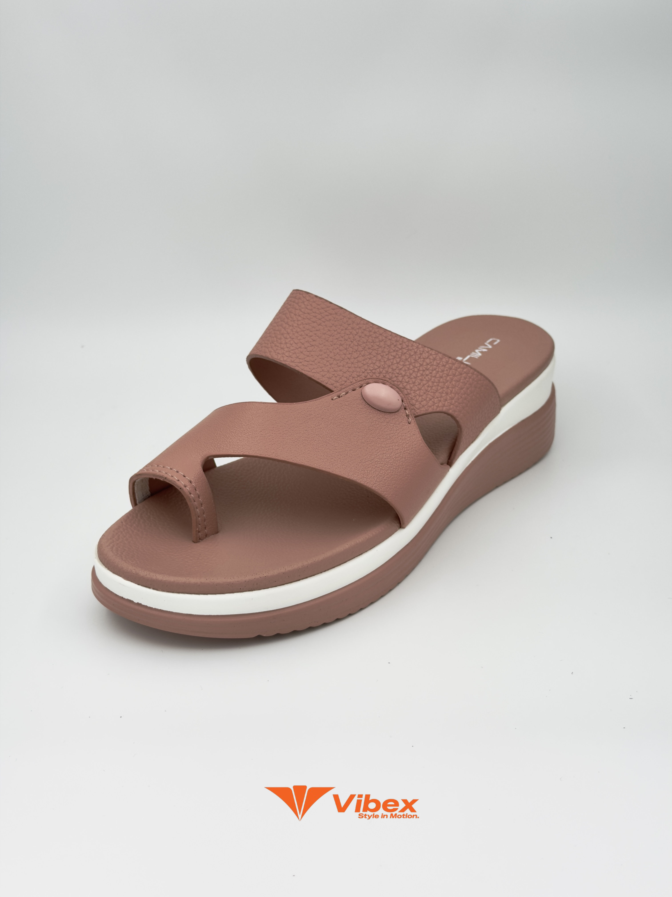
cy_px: 448
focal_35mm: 48
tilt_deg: -27.6
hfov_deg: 30.3
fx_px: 1242
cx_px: 336
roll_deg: +1.6
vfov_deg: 39.7
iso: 64
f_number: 1.78
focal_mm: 6.76
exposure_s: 1/1980
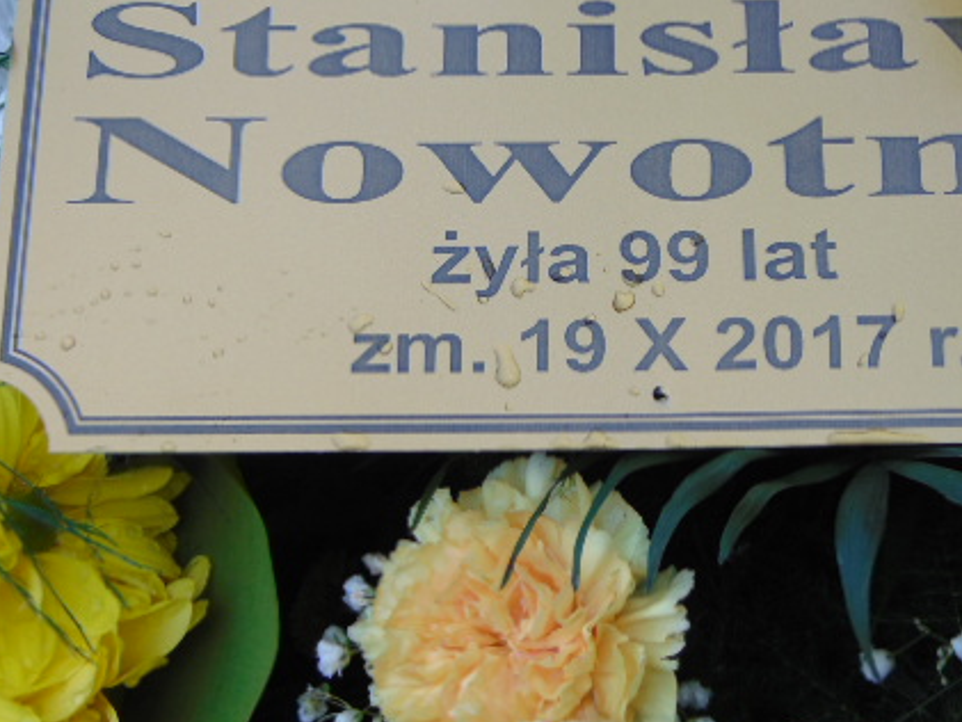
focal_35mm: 76
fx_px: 2113
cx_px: 635
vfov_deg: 19.3
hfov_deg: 25.5
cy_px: 199
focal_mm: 9
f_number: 3.5
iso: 80
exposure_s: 1/250
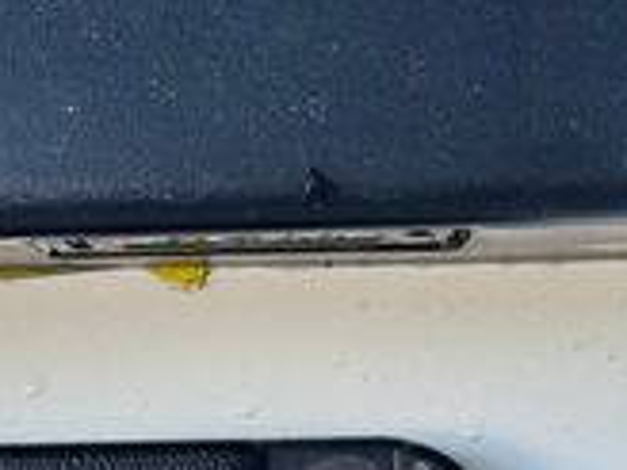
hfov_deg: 10.6
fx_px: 3387
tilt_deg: -2.9
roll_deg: +0.9
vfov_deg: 7.9
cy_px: 474
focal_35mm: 187
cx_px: 180
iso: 50
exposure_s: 1/178
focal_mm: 6.76
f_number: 1.78
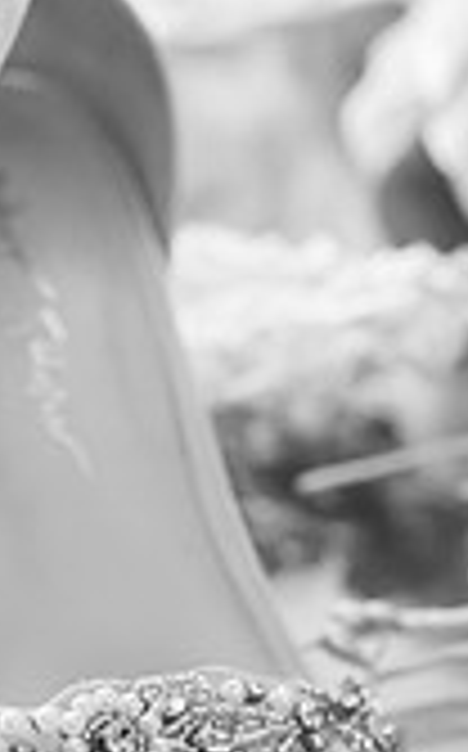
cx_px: -153
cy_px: 639
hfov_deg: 4.5
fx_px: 5913
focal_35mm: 289
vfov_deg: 7.3
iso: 8000
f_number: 4.5
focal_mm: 105
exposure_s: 1/320
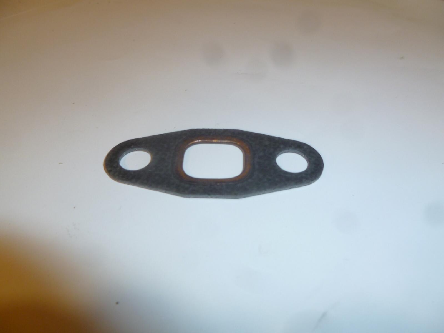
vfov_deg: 49.7
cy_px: 166
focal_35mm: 28
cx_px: 222
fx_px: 359
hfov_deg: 63.4
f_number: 3.3
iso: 125
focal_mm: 5
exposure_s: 1/30
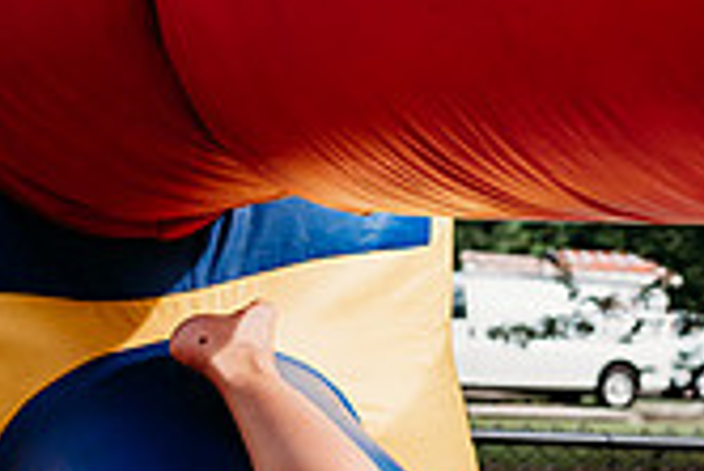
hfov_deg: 22.8
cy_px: 575
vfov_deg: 15.6
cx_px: 776
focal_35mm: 84
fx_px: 1644
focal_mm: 24
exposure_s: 1/320
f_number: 3.5
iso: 250
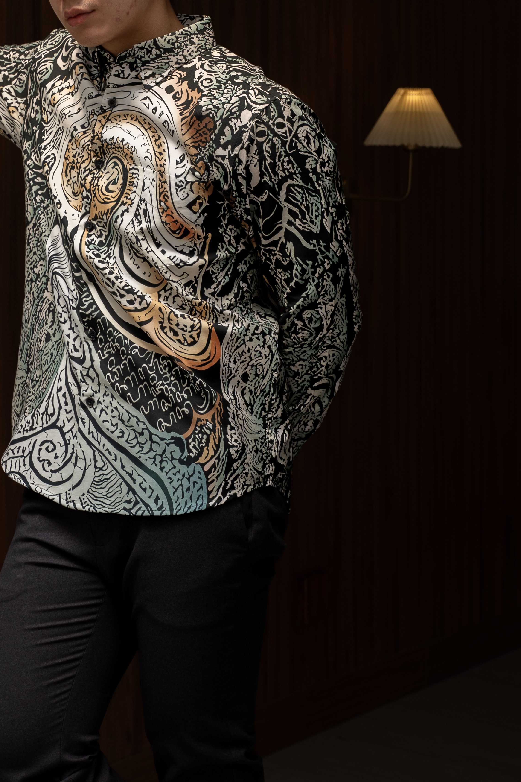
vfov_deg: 26.3
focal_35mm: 76
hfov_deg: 17.8
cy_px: 229
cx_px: 131
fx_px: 1658
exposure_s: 1/200
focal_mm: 43.2
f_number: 5
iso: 125
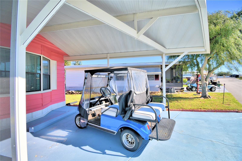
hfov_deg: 100.4
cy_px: 80
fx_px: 101
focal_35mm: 15
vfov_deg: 77.3
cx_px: 121
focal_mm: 10
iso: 100
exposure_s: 1/800
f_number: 4.5
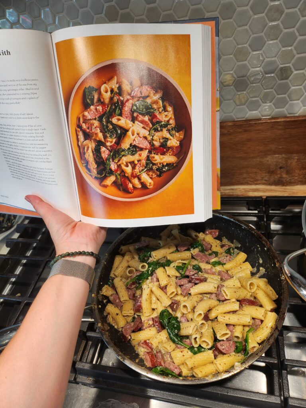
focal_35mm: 24
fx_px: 283
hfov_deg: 56.8
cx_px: 153
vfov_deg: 71.6
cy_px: 204
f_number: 1.8
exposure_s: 1/120
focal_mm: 5
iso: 80
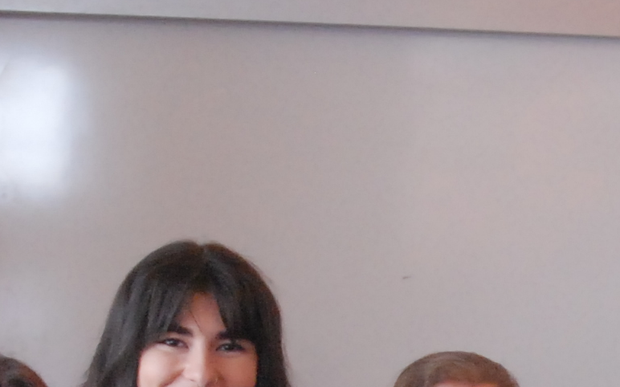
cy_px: 690
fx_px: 2855
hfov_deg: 12.2
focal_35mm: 169
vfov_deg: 7.5
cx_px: 683
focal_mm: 22
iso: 1000
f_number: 5.6
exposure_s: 1/125
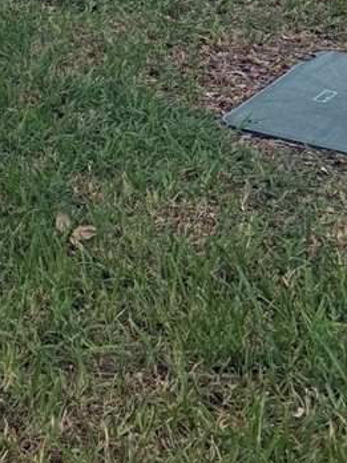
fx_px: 1965
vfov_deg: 12.8
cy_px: -226
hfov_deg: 9.8
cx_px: -152
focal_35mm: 147
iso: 64
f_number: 1.78
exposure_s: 1/2494
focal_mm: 6.76
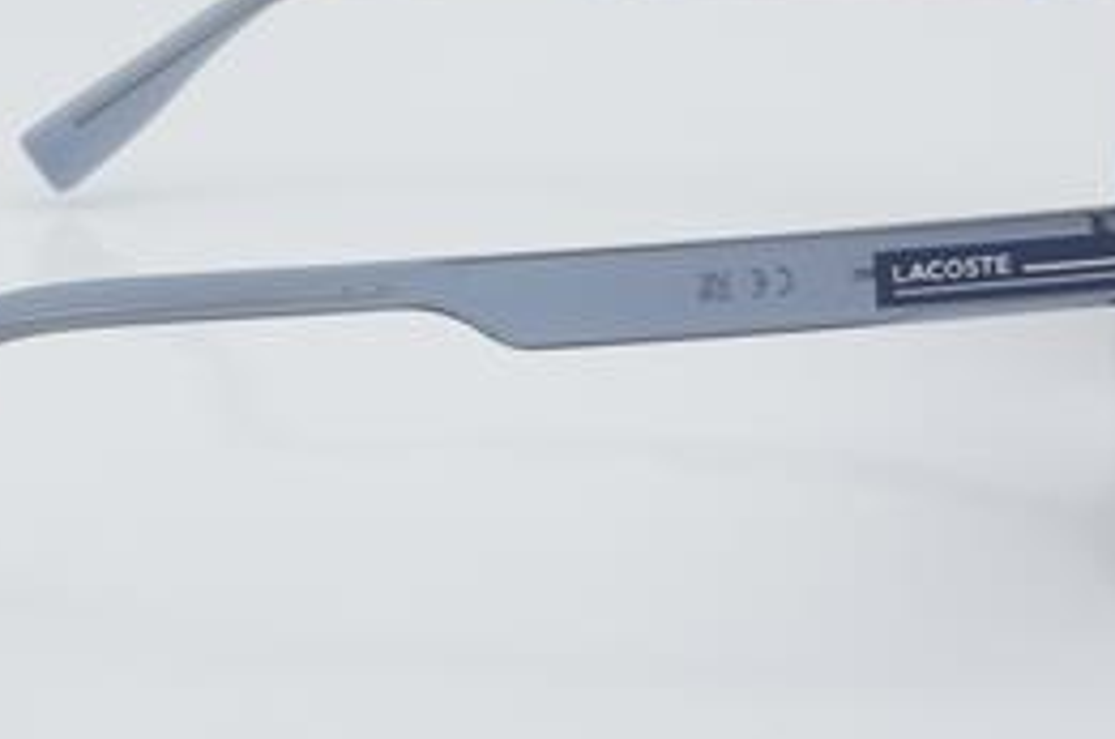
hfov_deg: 17.8
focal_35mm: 115
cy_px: 231
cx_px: 513
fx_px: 3555
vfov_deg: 11.9
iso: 100
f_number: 32
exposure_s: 1/3
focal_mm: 50
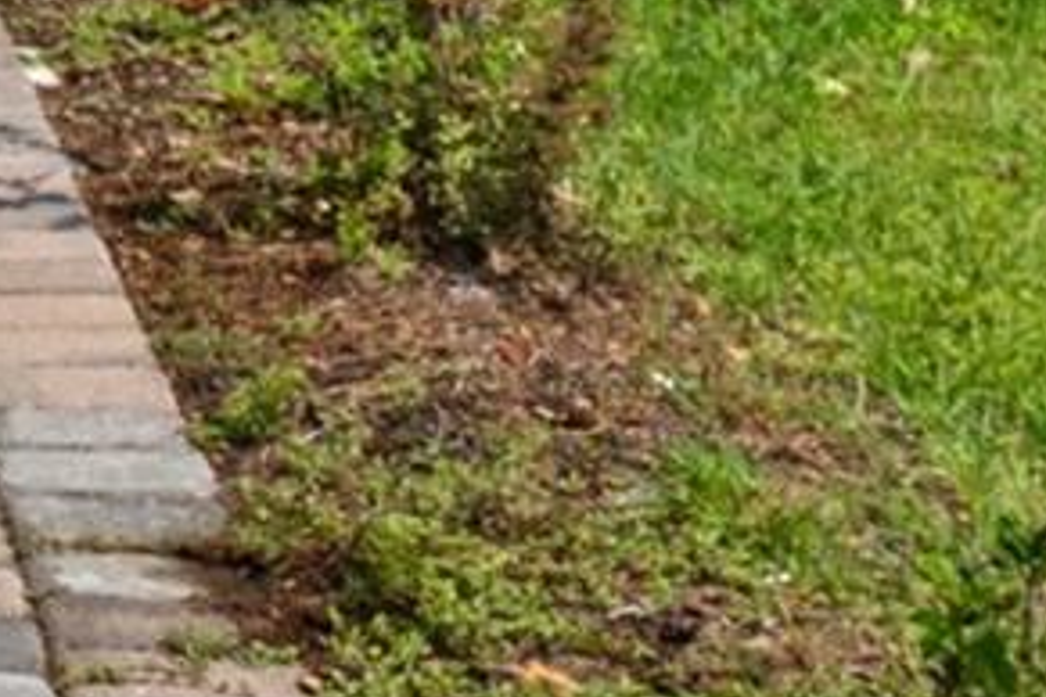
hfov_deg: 11.0
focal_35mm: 176
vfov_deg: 7.4
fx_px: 5113
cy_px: -812
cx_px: -712
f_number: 8
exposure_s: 1/250
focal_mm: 32
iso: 400
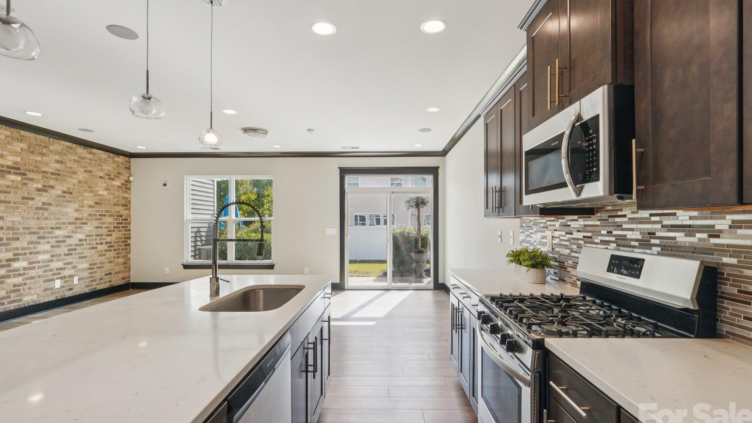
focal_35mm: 18
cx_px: 377
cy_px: 223
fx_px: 364
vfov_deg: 60.3
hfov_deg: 91.8
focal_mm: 11.5
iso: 160
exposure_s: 1/30
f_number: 8
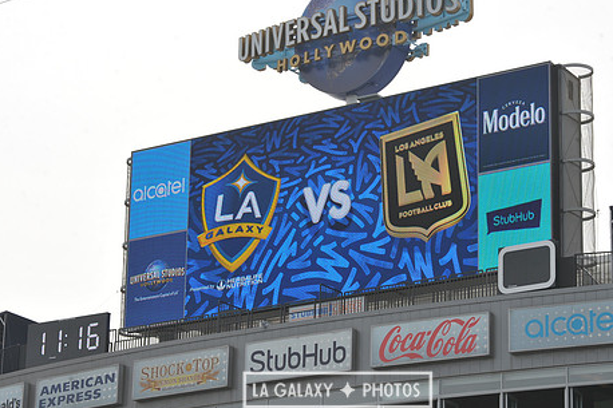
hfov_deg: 15.4
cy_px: 189
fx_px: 2264
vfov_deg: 10.3
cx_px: 337
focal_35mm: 133
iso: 200
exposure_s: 1/400
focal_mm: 105
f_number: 10
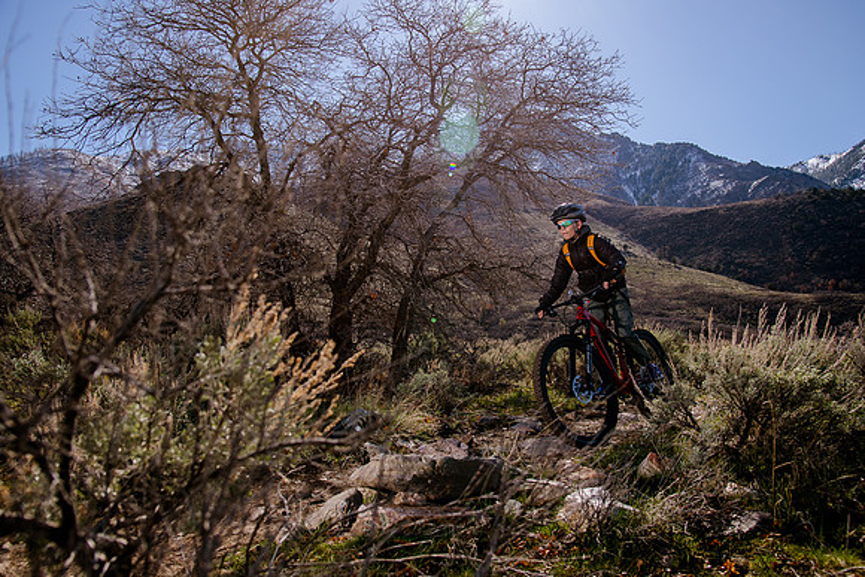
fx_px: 744
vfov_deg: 42.4
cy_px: 279
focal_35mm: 31
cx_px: 432
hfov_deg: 60.3
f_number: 6.3
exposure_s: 1/640
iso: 160
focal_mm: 30
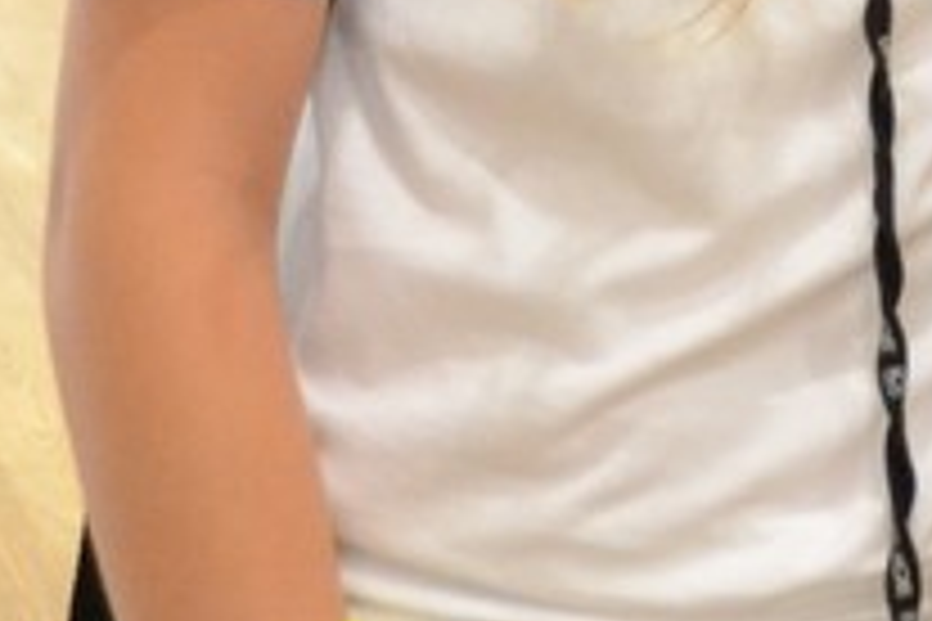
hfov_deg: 9.0
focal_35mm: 223
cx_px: 1387
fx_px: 5773
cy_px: -506
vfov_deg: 6.0
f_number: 4.5
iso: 3200
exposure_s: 1/30
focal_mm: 30
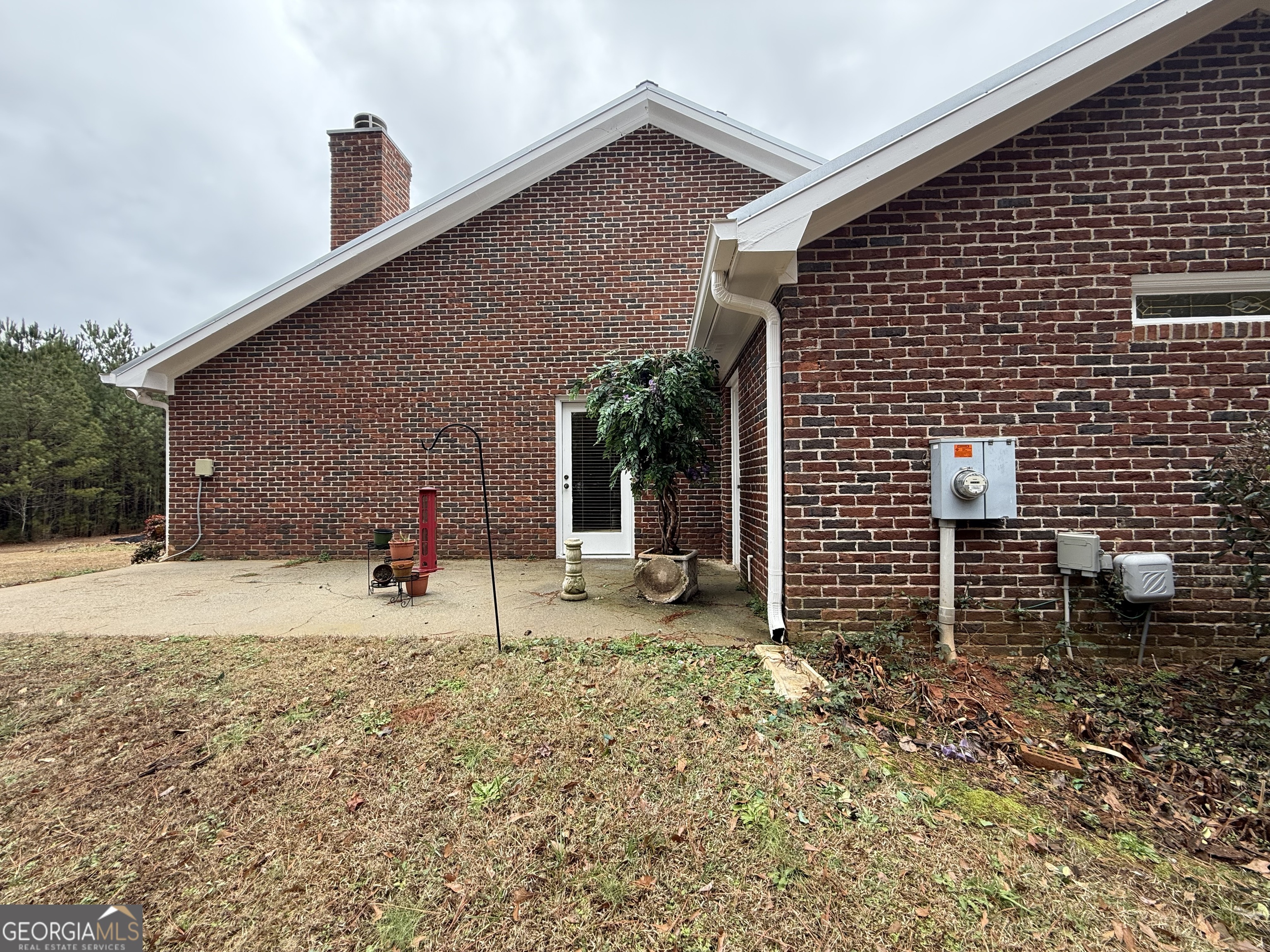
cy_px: 476
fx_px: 514
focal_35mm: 14
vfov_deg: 85.7
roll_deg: +0.8
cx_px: 635
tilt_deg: +1.7
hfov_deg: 102.1
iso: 50
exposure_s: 1/191
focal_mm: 2.22
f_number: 2.2
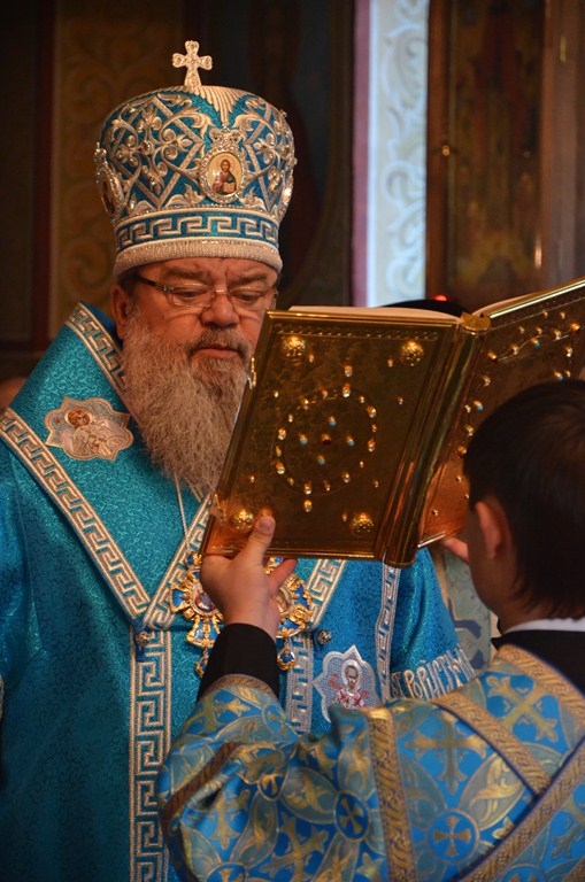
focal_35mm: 158
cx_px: 292
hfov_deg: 8.7
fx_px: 3854
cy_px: 441
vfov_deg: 13.1
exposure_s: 1/30
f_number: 5.6
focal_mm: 105
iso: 2800
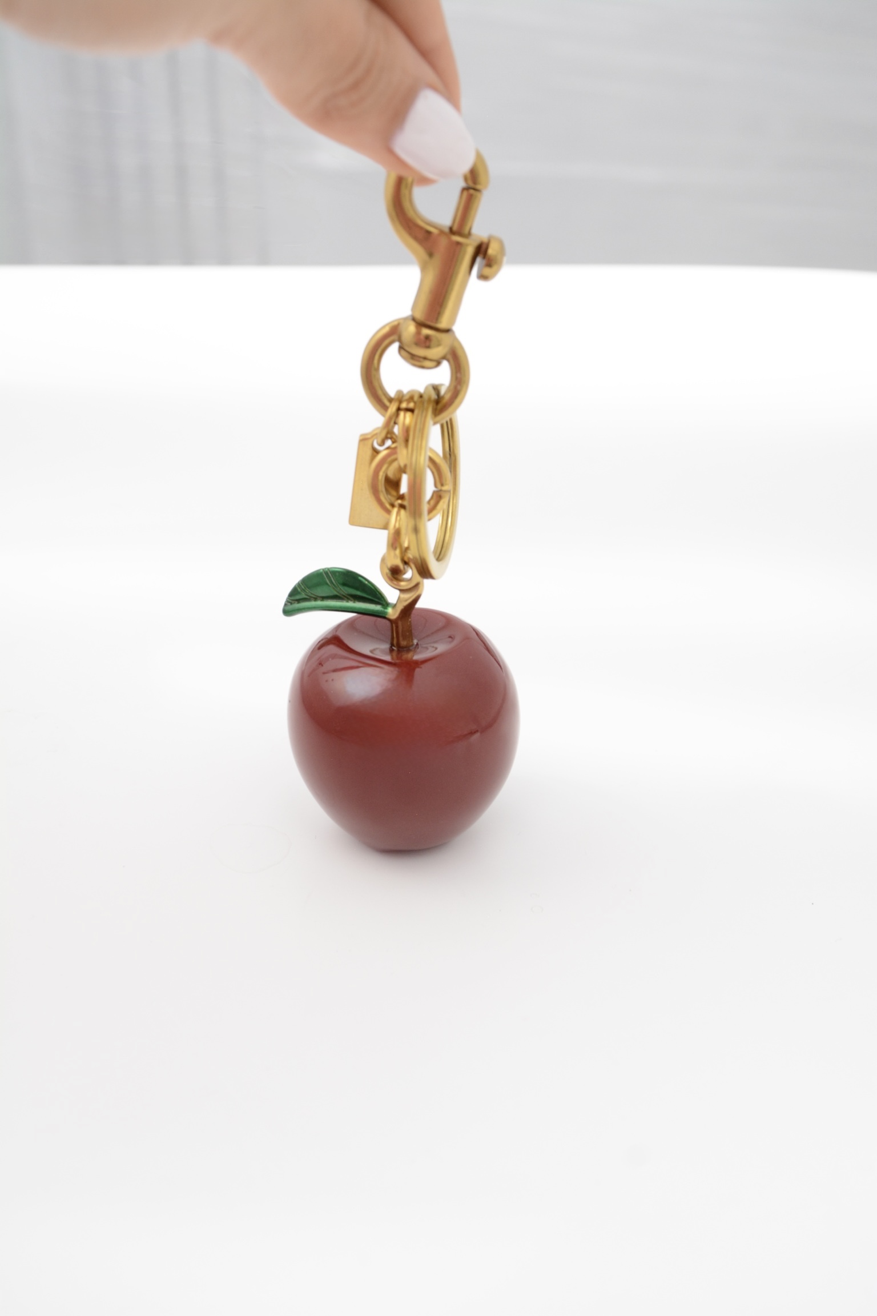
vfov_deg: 41.1
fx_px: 1754
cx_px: 438
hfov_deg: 28.1
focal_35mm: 48
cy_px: 658
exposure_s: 1/250
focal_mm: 32
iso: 500
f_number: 8
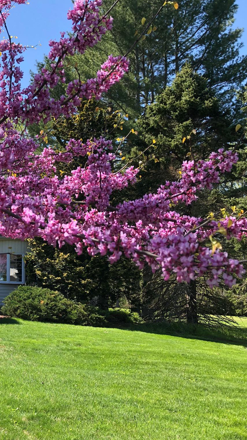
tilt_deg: +7.7
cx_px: -32
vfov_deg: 49.4
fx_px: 477
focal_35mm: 41
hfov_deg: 26.5
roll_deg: -1.9
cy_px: 221
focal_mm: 3.99
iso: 20
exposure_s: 1/640
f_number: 1.8
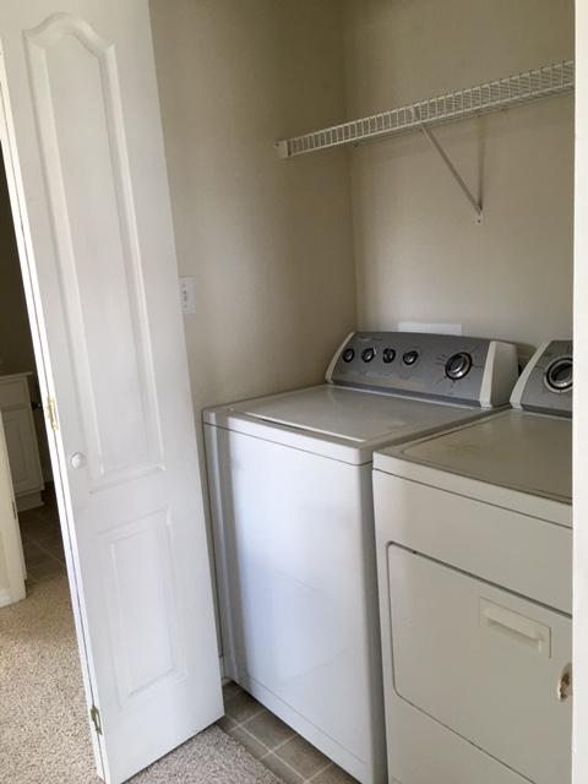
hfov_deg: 48.2
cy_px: 392
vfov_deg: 61.7
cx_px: 294
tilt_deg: -10.6
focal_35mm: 29
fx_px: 657
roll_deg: +4.3
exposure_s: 1/15
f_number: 2.2
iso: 32
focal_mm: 4.15
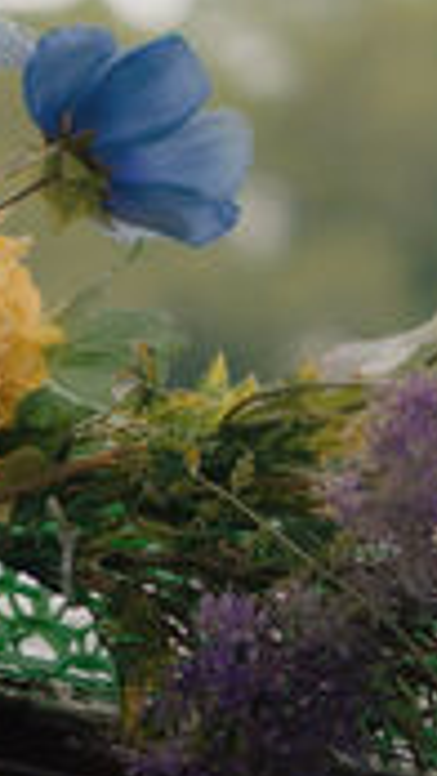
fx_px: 7429
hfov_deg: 3.2
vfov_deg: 5.9
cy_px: 1342
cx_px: -1280
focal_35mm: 361
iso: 200
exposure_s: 1/125
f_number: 2
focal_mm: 50
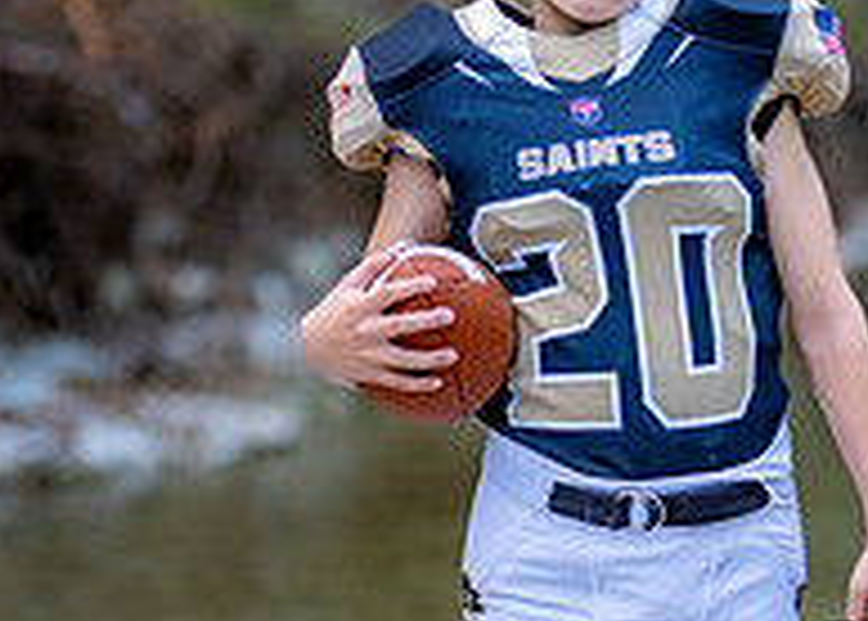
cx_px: 746
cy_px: 436
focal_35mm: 175
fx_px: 4316
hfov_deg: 11.4
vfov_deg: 8.2
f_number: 1.2
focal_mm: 50
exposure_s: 1/500
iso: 500
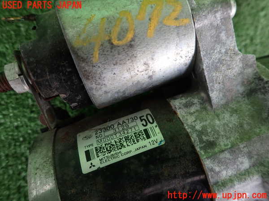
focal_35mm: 25
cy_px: 100
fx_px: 194
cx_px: 134
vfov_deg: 54.9
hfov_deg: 69.4
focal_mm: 4.5
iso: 200
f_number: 2
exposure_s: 1/40
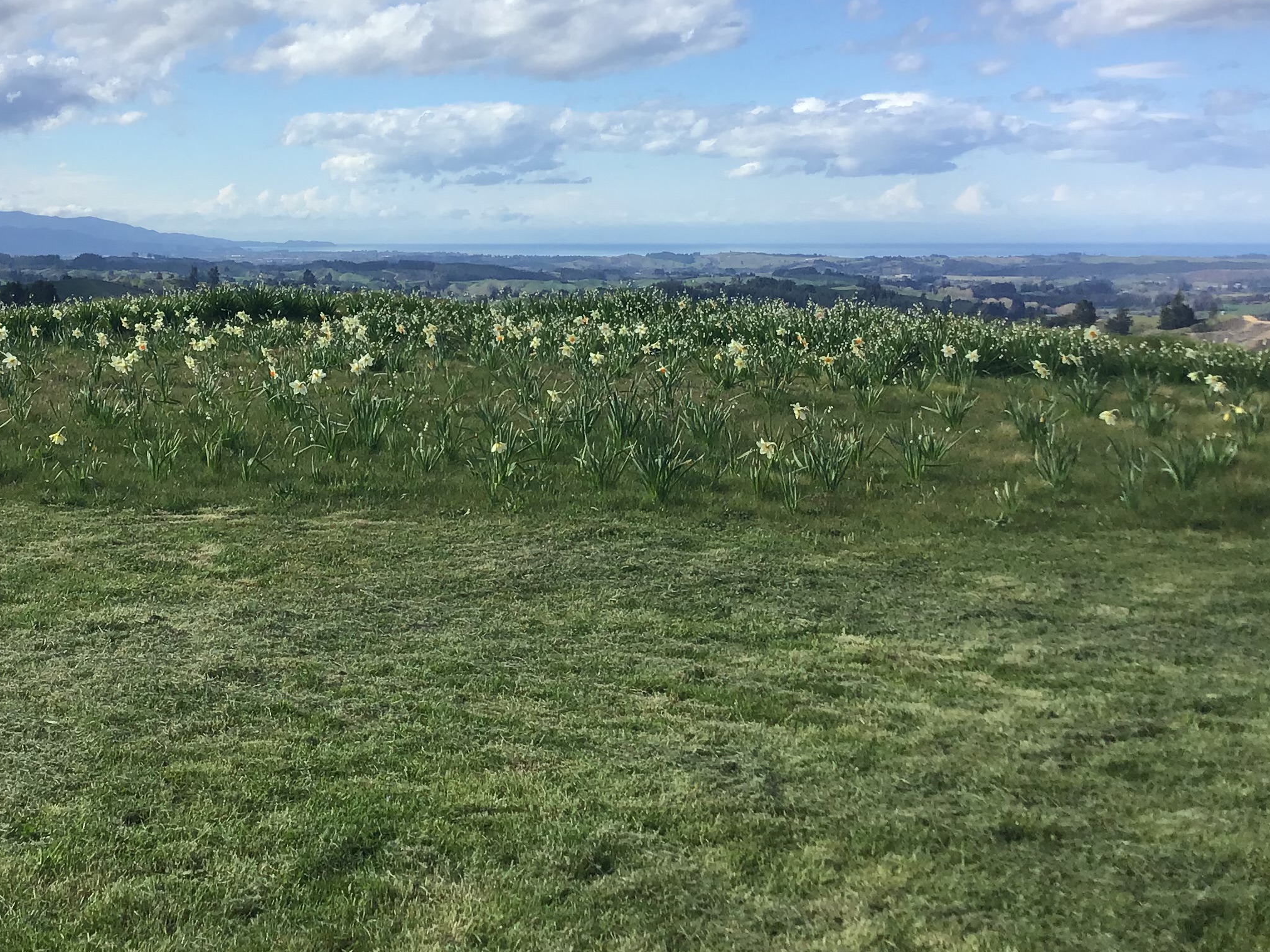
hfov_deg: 37.9
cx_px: 459
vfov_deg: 29.0
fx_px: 1834
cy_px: 356
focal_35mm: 50
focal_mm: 3.3
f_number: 2.4
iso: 25
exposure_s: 1/1508
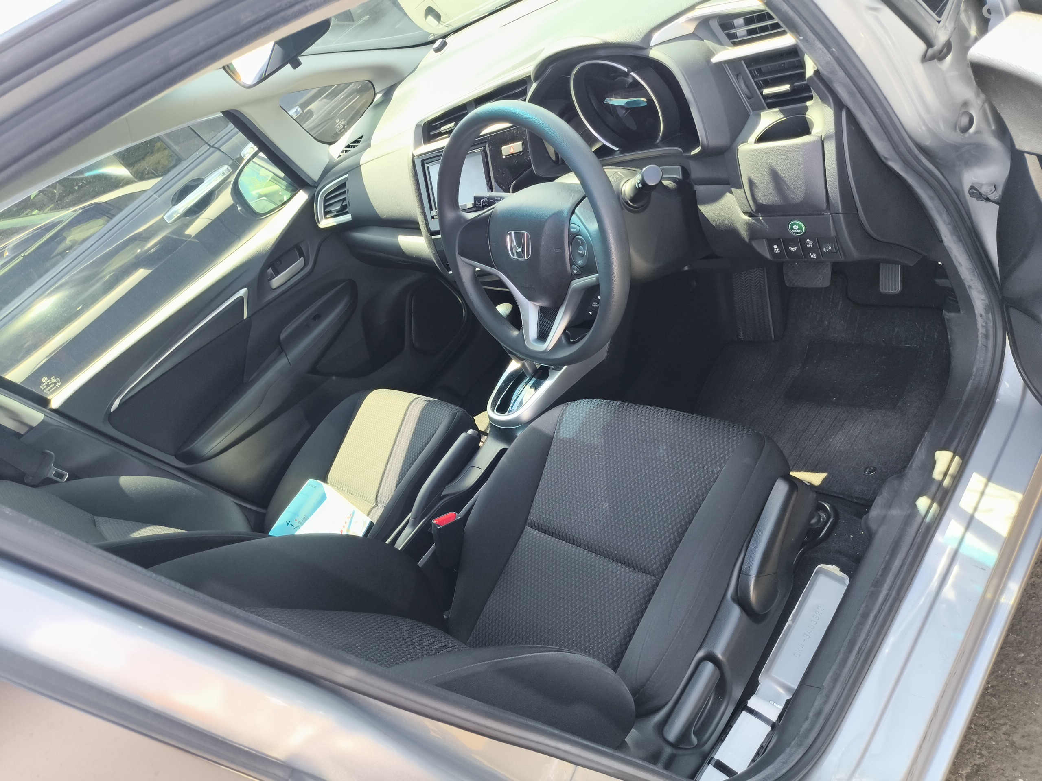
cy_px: 390
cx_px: 521
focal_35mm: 25
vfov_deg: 54.9
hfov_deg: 69.4
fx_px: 753
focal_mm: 4.71
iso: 50
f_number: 1.7
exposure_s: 1/122
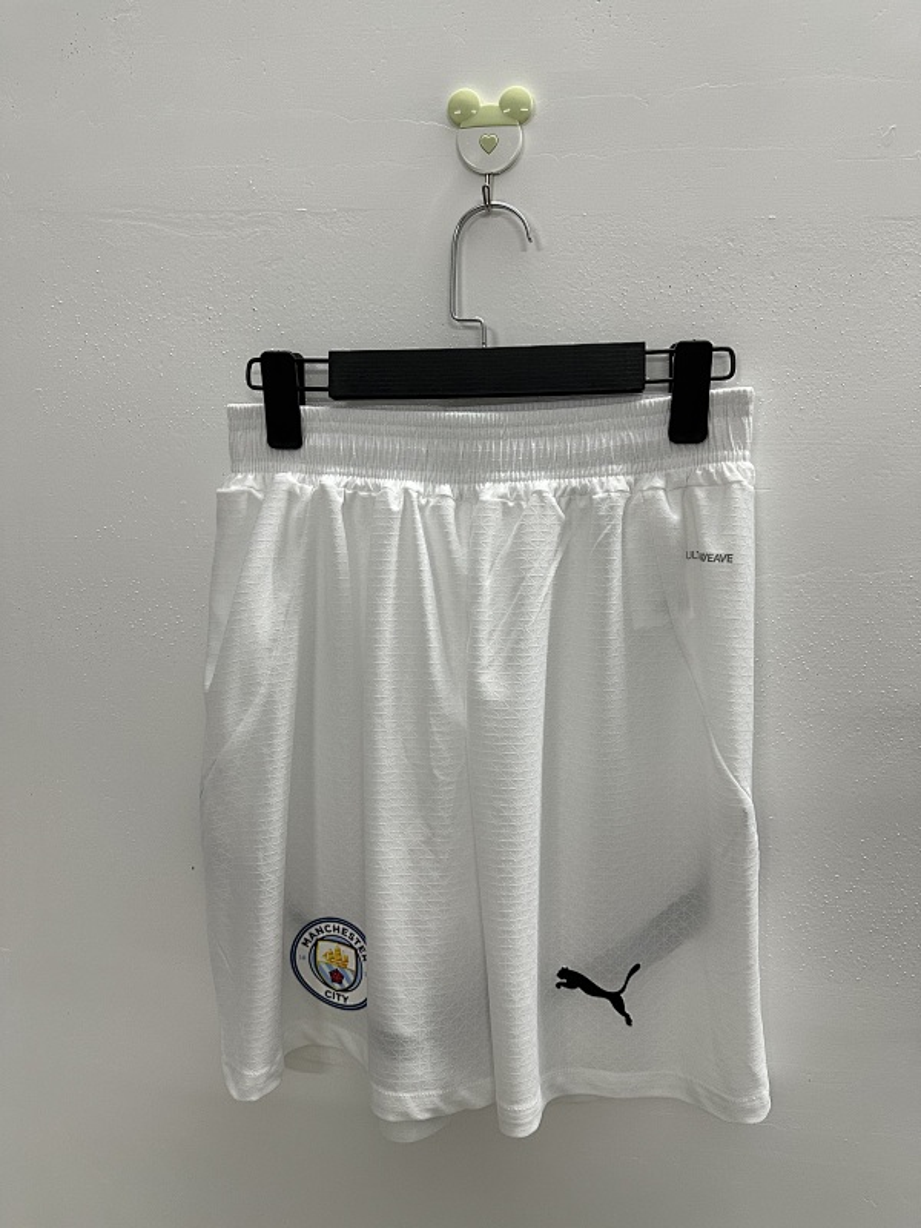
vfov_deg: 71.6
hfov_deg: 56.8
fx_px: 851
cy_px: 614
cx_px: 460
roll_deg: -0.7
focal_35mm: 24
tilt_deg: -7.3
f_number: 1.78
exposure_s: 1/121
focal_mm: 6.86
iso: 200
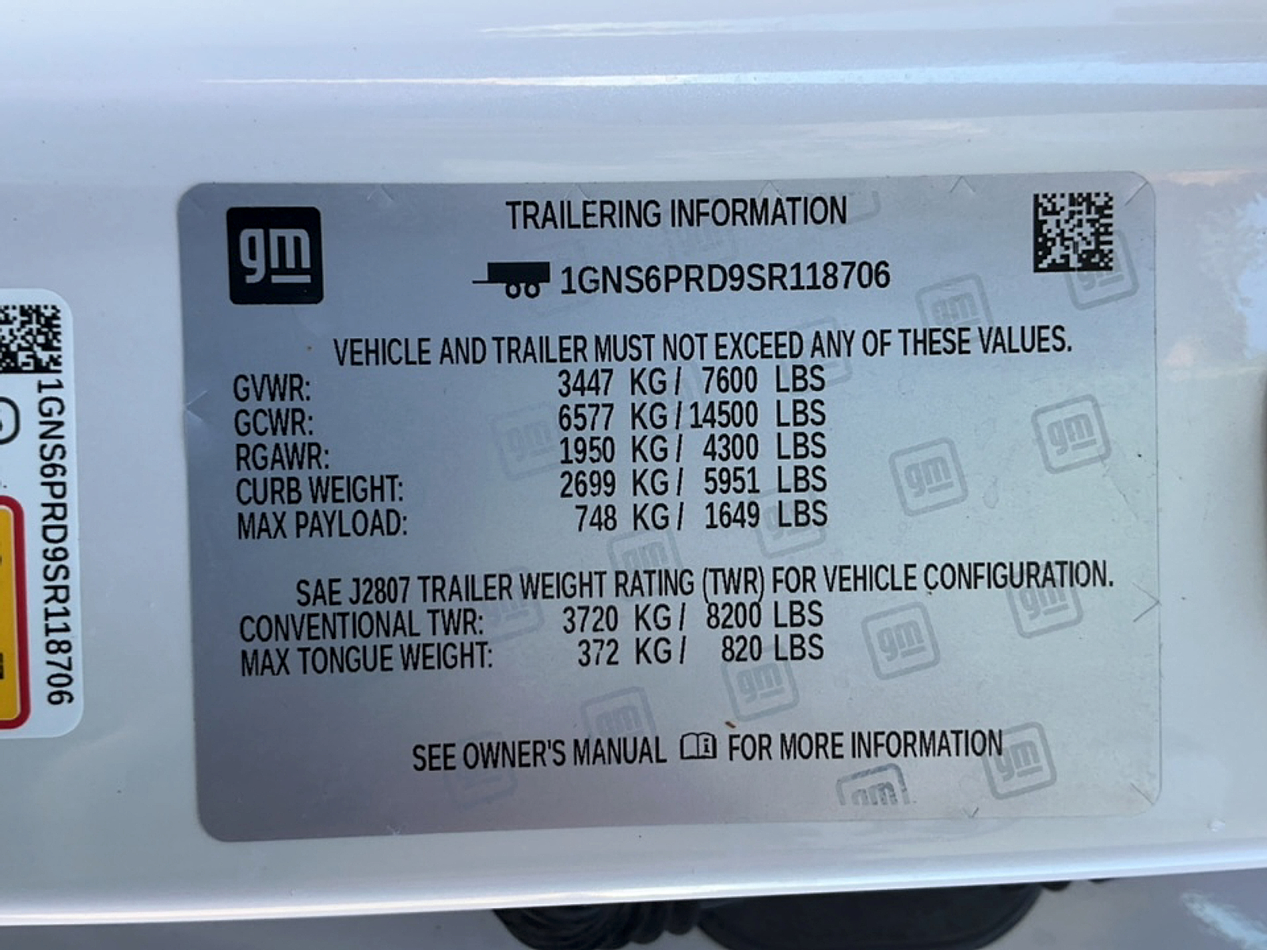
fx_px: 1098
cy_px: 475
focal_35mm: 30
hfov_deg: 60.0
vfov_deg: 46.8
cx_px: 634
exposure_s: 1/60
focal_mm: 3
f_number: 1.8
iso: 20
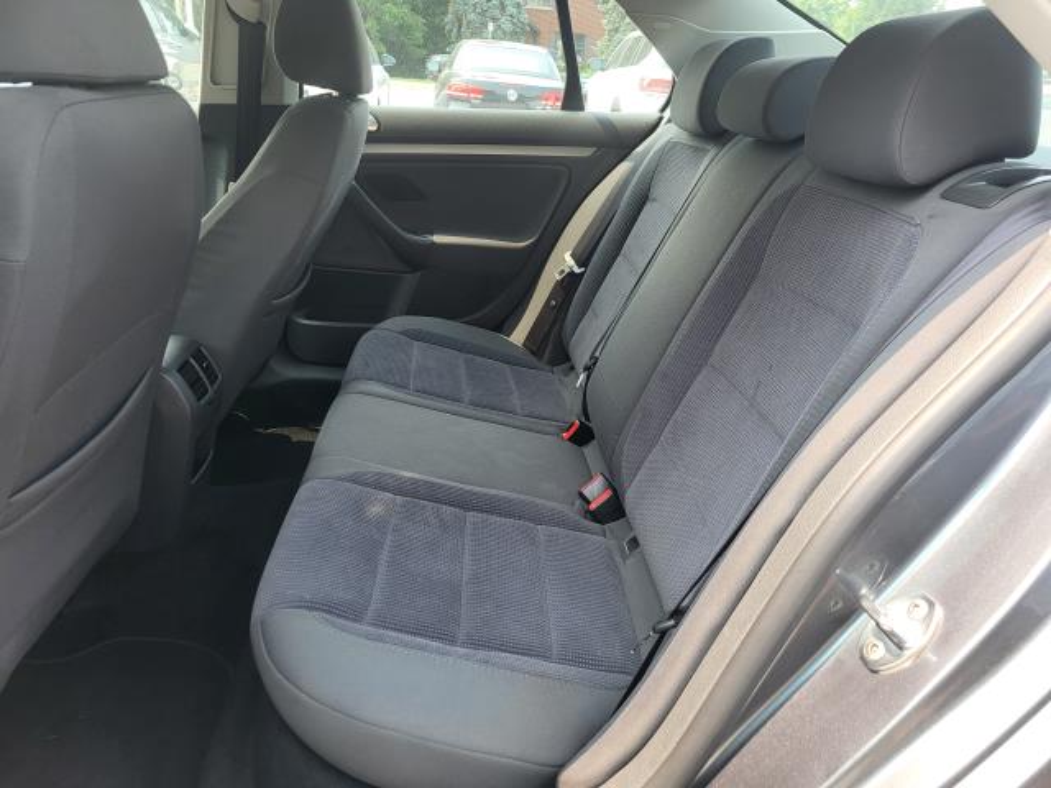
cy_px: 394
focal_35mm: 26
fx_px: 789
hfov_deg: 67.3
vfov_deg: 53.1
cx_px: 526
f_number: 1.8
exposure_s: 1/245
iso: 40
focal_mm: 5.4
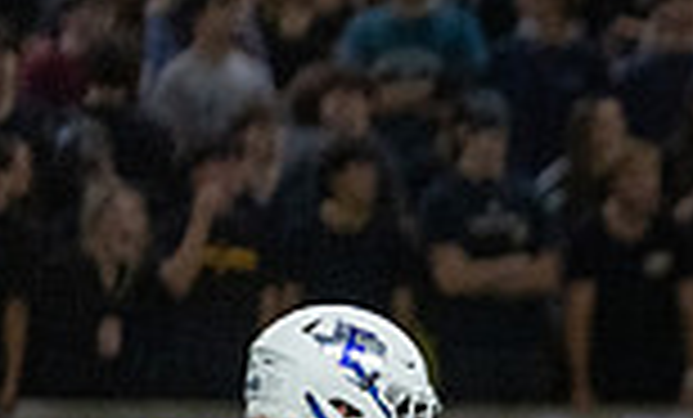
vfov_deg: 1.3
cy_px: 608
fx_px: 18691
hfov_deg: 2.1
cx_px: 1276
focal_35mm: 999
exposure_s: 1/1250
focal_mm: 200
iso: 4000
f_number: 2.8
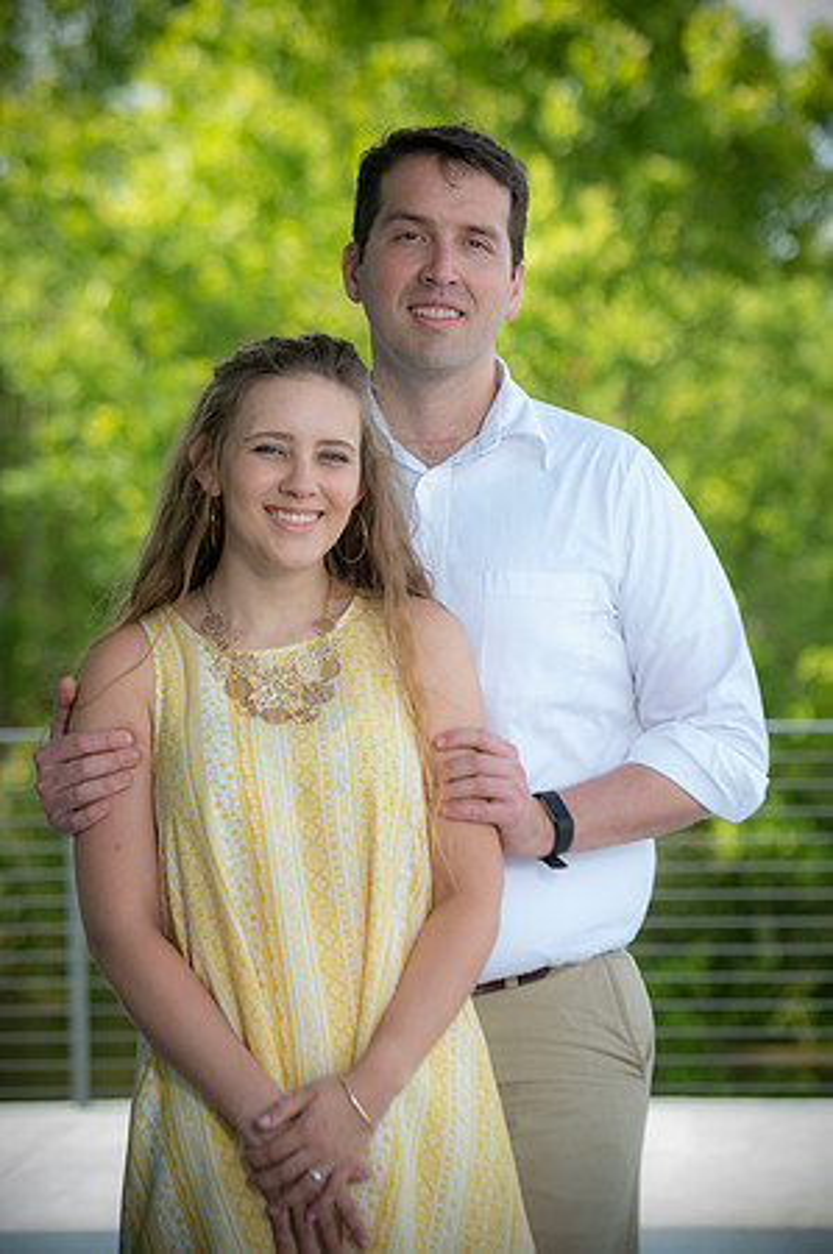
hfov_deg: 12.4
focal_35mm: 110
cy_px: 627
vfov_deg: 18.6
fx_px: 3826
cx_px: 416
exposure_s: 1/125
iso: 50
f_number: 4
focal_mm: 110
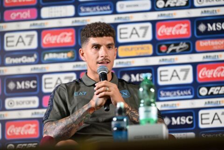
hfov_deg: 10.3
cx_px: 112
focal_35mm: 200
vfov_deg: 6.9
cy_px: 75
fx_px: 1244
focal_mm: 200
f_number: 4
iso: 4000
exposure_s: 1/200
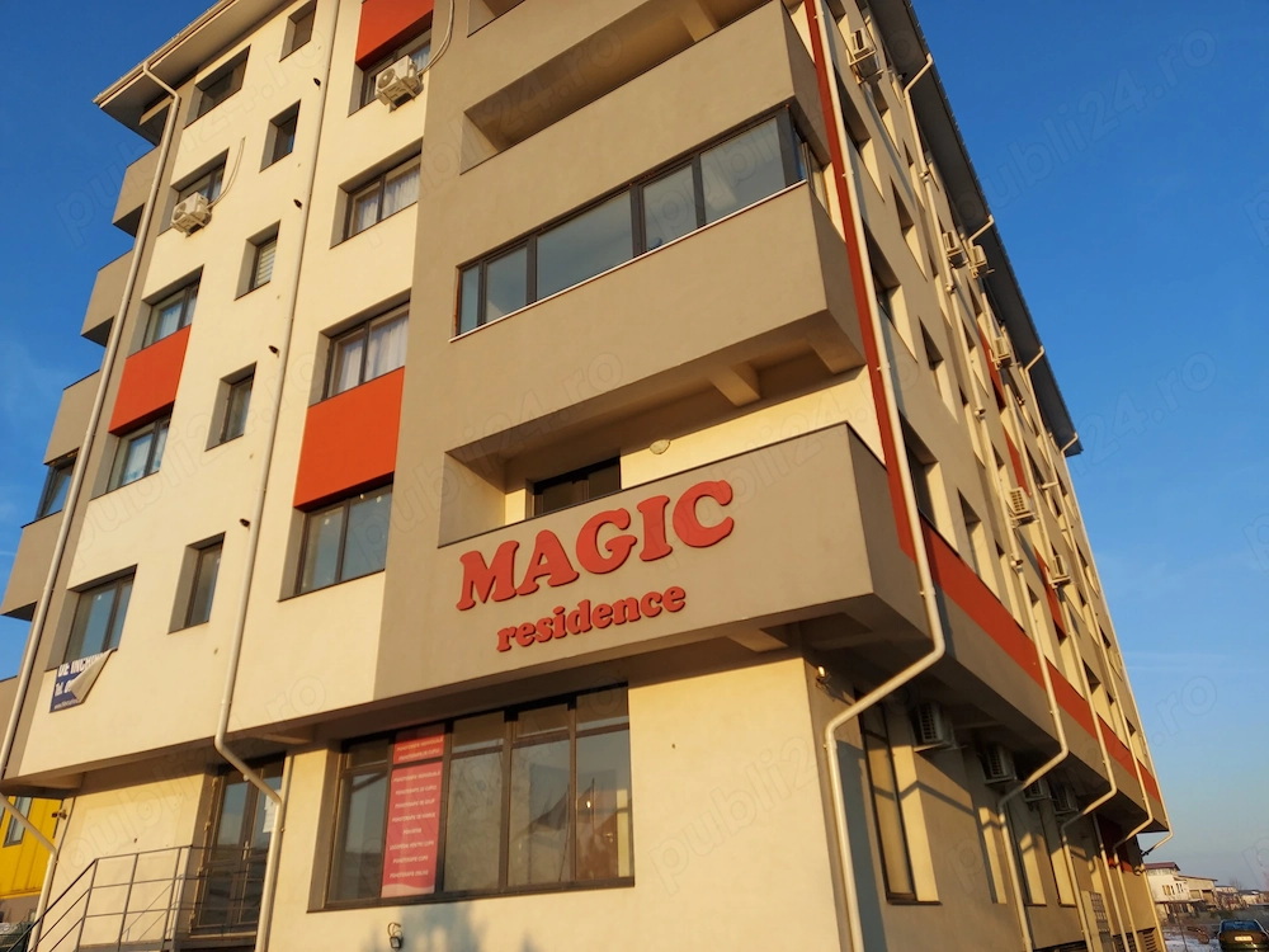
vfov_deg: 56.8
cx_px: 634
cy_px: 476
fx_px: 880
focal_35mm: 24
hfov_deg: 71.6
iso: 32
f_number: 1.8
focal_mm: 5.23
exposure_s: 1/700
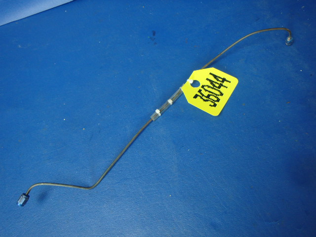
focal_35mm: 28
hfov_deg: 63.4
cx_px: 158
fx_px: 256
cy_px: 118
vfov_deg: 49.7
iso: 250
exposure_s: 1/30
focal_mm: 5
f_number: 3.9
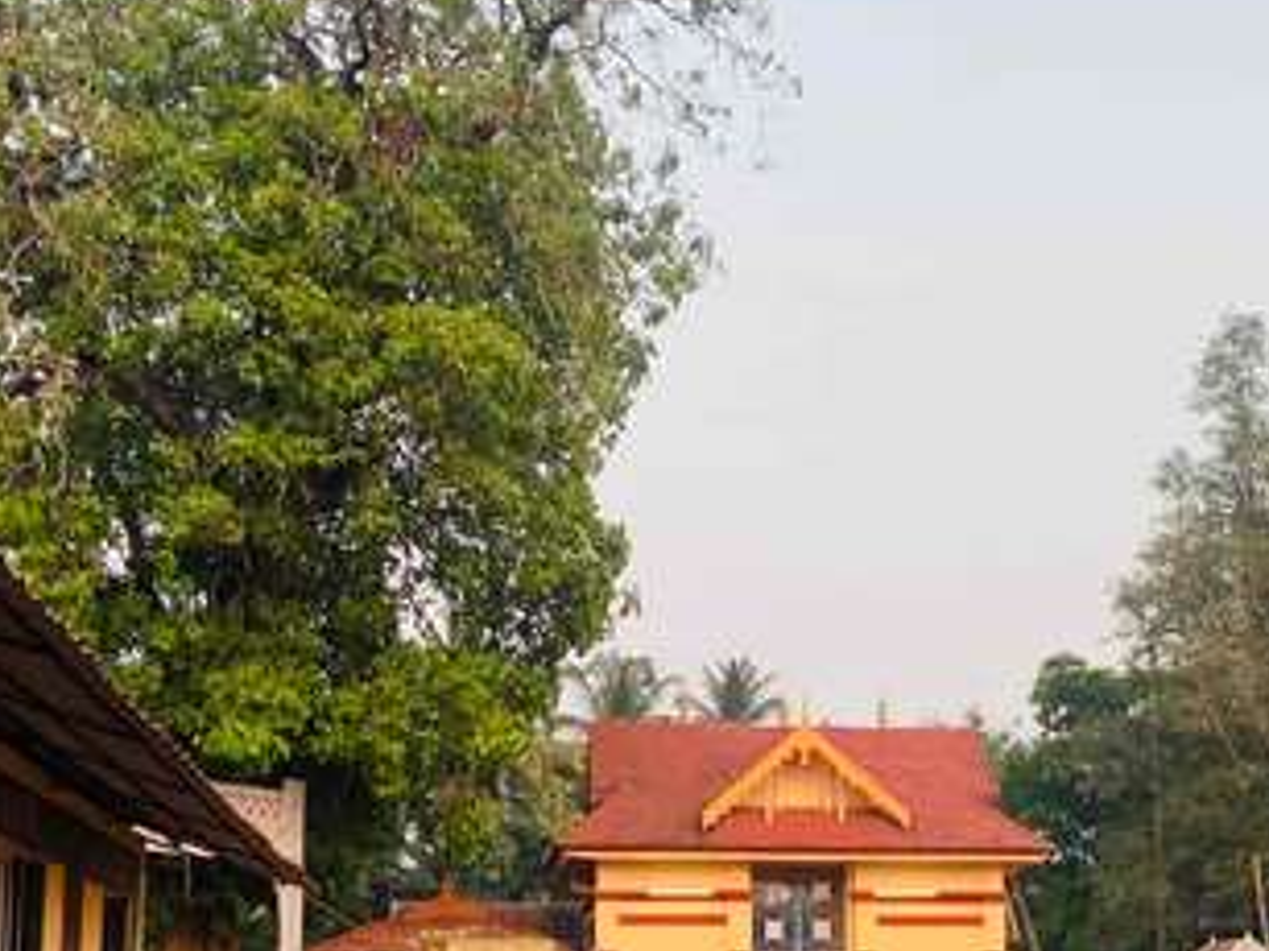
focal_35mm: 65
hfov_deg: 29.7
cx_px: 769
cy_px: 732
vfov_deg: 22.3
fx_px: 2382
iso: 32
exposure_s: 1/122
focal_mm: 4.25
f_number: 1.8
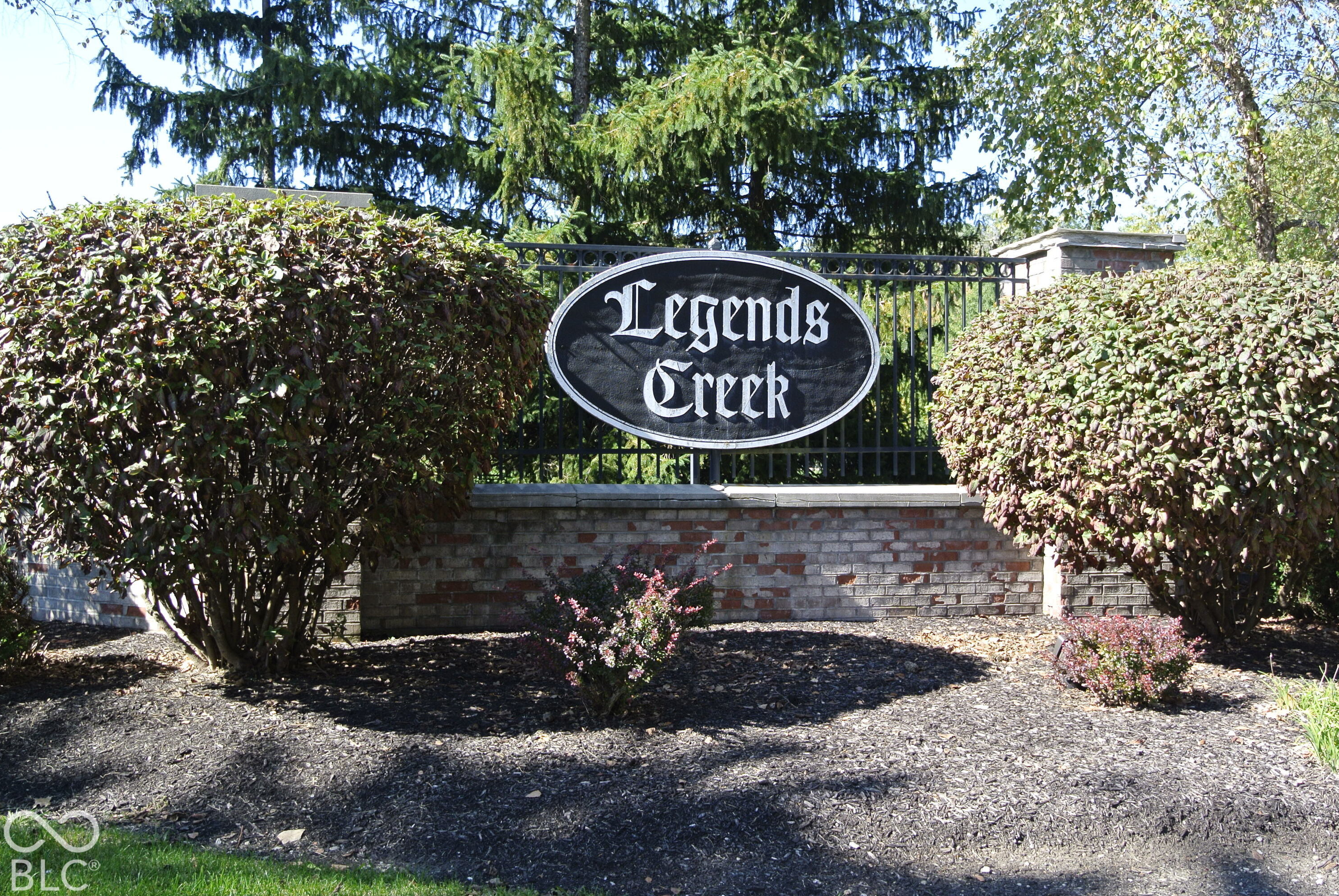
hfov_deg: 53.1
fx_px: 1340
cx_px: 683
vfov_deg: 37.0
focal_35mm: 36
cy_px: 440
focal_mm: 13
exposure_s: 1/100
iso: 100
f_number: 5.6
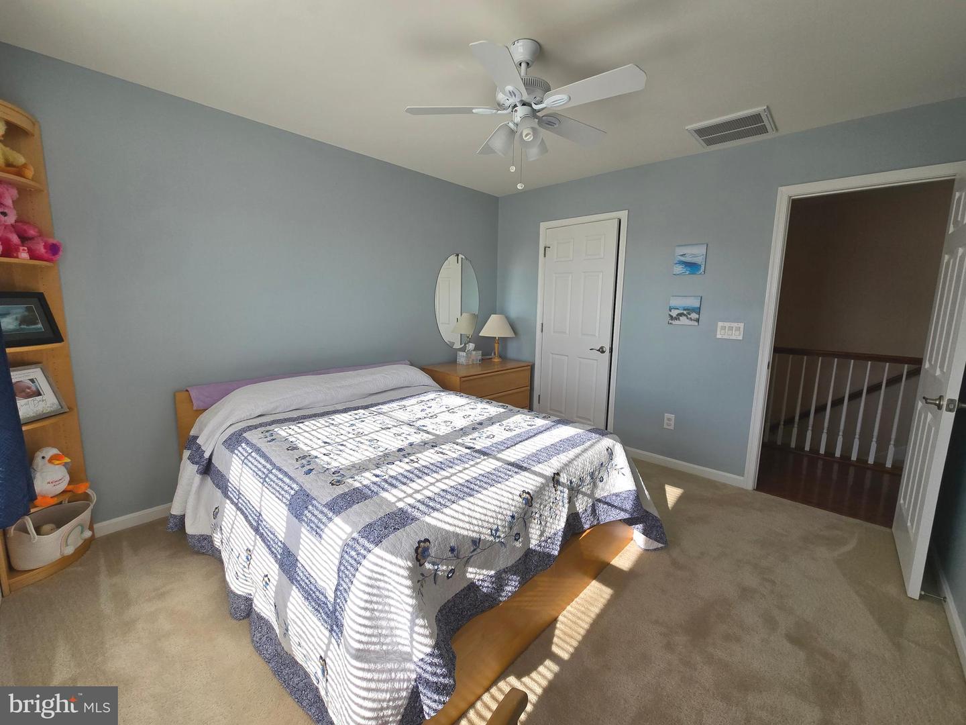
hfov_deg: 106.2
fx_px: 363
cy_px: 362
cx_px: 483
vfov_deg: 89.9
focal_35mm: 13
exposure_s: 1/476
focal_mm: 2.2
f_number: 2.2
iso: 50
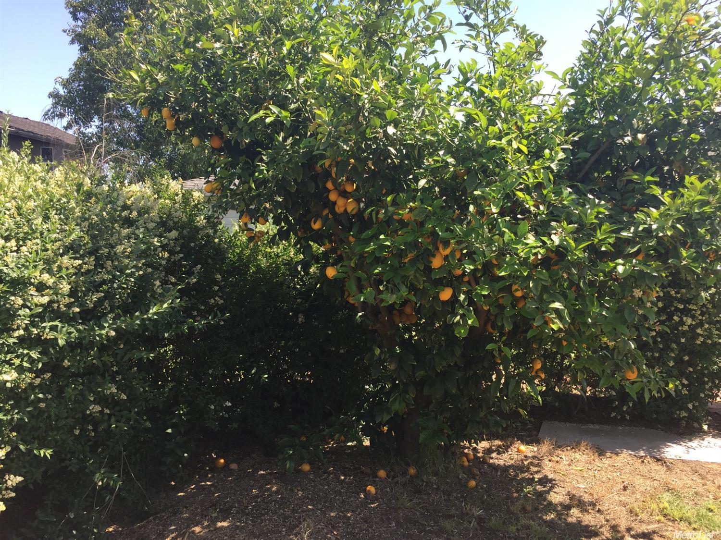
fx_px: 604
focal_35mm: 29
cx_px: 360
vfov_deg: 48.2
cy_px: 270
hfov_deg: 61.7
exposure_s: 1/514
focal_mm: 4.15
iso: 32
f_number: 2.2
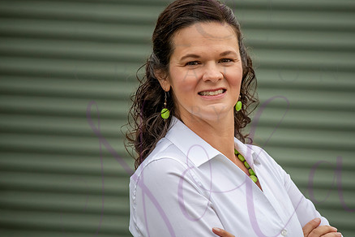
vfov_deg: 6.1
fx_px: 2219
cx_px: 223
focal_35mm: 225
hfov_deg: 9.1
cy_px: 112
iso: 1000
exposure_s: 1/500
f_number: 7.1
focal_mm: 170
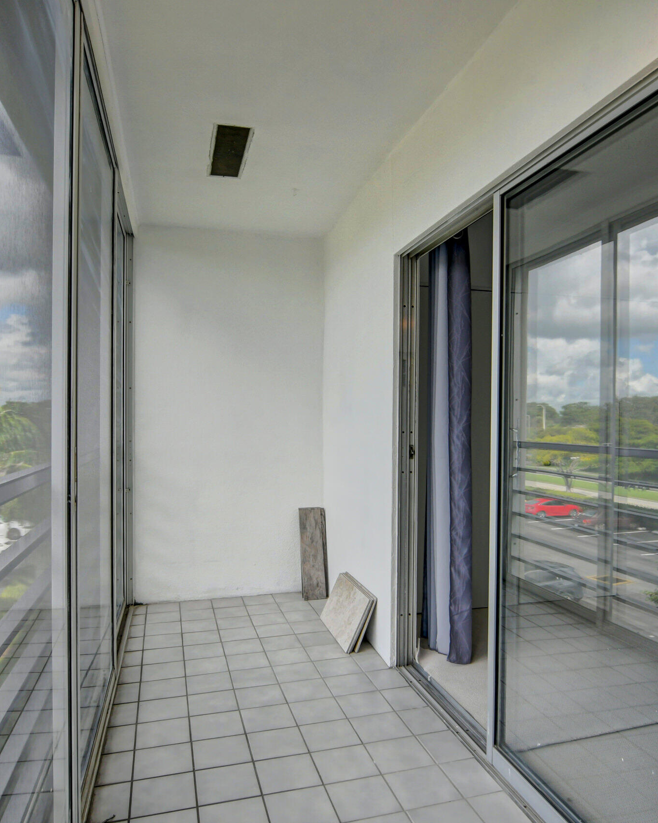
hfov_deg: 60.8
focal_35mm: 23
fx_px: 560
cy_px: 413
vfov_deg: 72.6
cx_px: 348
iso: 320
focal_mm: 11
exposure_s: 1/80
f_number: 8
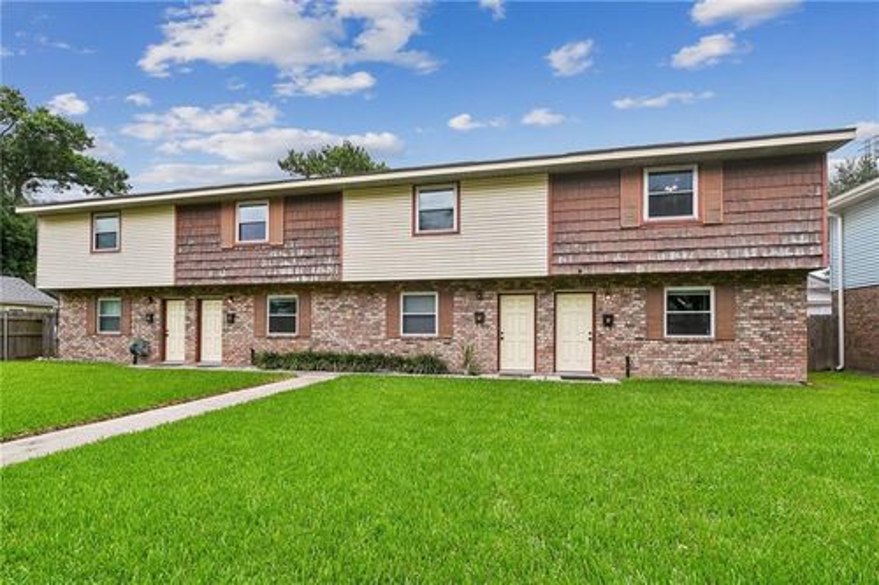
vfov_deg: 73.7
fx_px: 391
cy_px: 292
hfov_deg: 96.8
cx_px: 440
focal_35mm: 16
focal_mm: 16
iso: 400
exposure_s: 1/400
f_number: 11
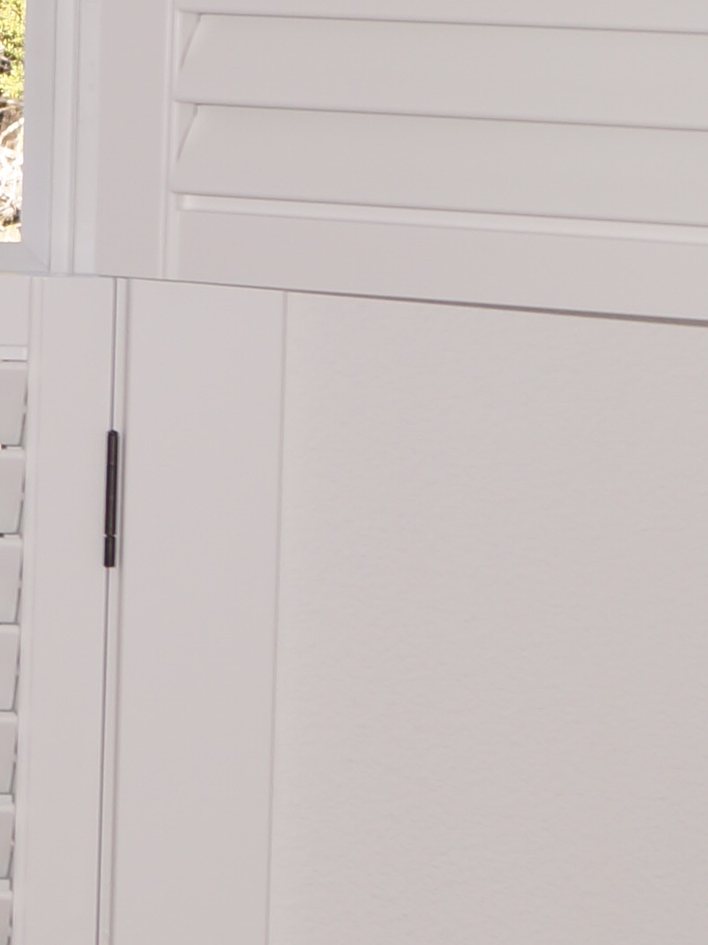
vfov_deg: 12.1
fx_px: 4447
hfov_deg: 8.7
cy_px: 141
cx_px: -608
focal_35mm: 163
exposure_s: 1/80
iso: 100
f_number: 4.5
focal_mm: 22
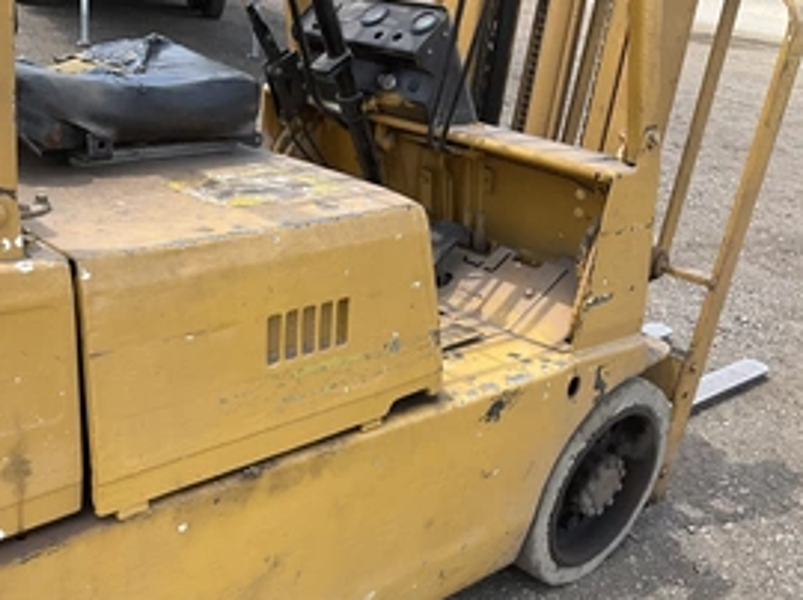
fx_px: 997
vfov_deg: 33.0
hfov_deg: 43.7
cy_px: 437
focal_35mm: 43
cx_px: 327
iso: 25
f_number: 1.8
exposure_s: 1/495
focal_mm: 3
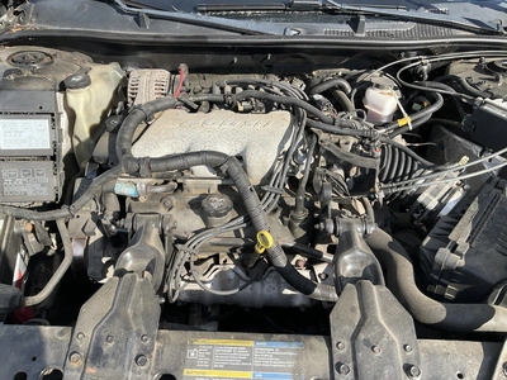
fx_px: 425
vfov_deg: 48.2
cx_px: 254
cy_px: 190
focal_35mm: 29
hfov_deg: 61.7
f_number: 1.8
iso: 25
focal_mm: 3
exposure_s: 1/529
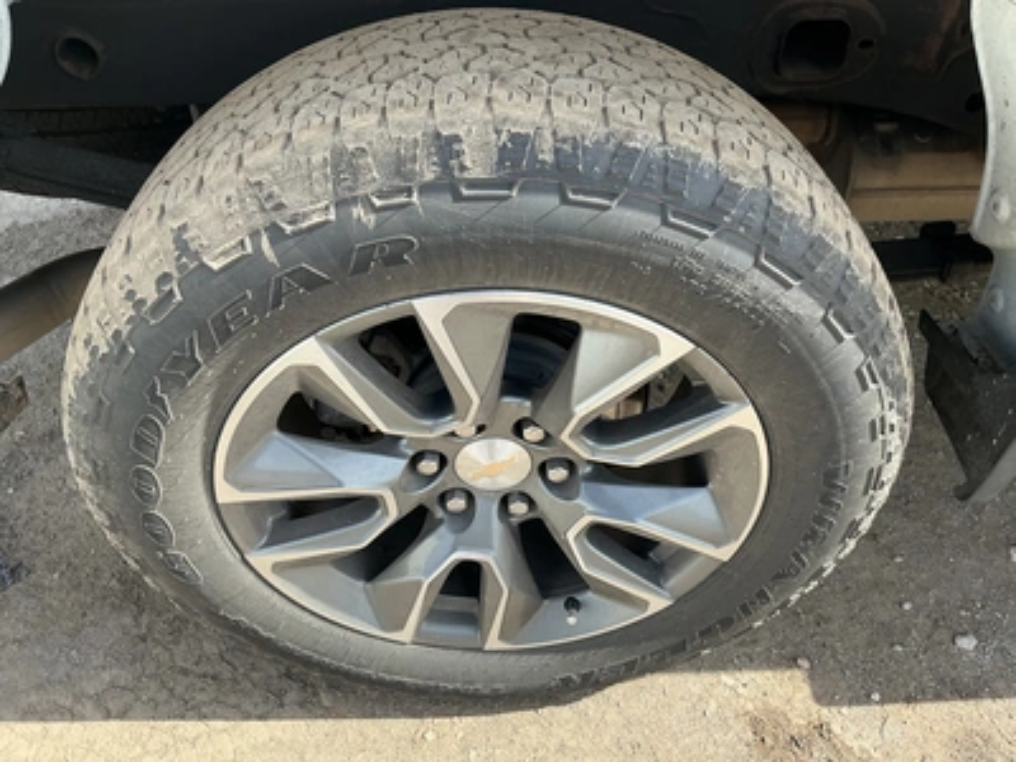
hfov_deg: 63.4
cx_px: 508
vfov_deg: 49.7
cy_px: 381
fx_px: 822
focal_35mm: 28
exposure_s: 1/281
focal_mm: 3
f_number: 1.8
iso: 25
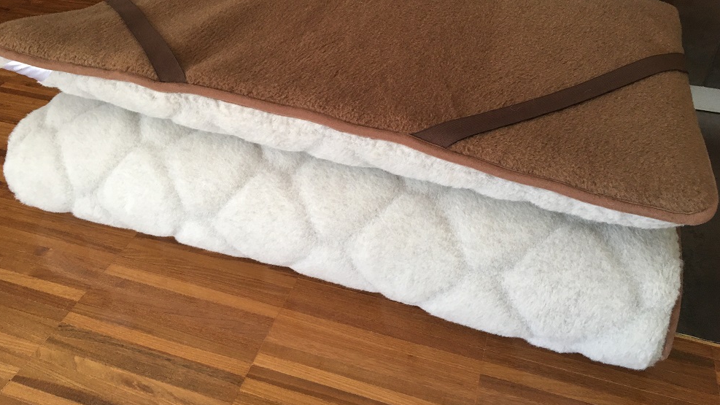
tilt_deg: -36.0
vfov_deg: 36.4
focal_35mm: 32
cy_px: 145
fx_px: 611
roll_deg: +0.6
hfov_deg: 61.0
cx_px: 361
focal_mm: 4.15
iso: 64
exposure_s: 1/33
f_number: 2.2
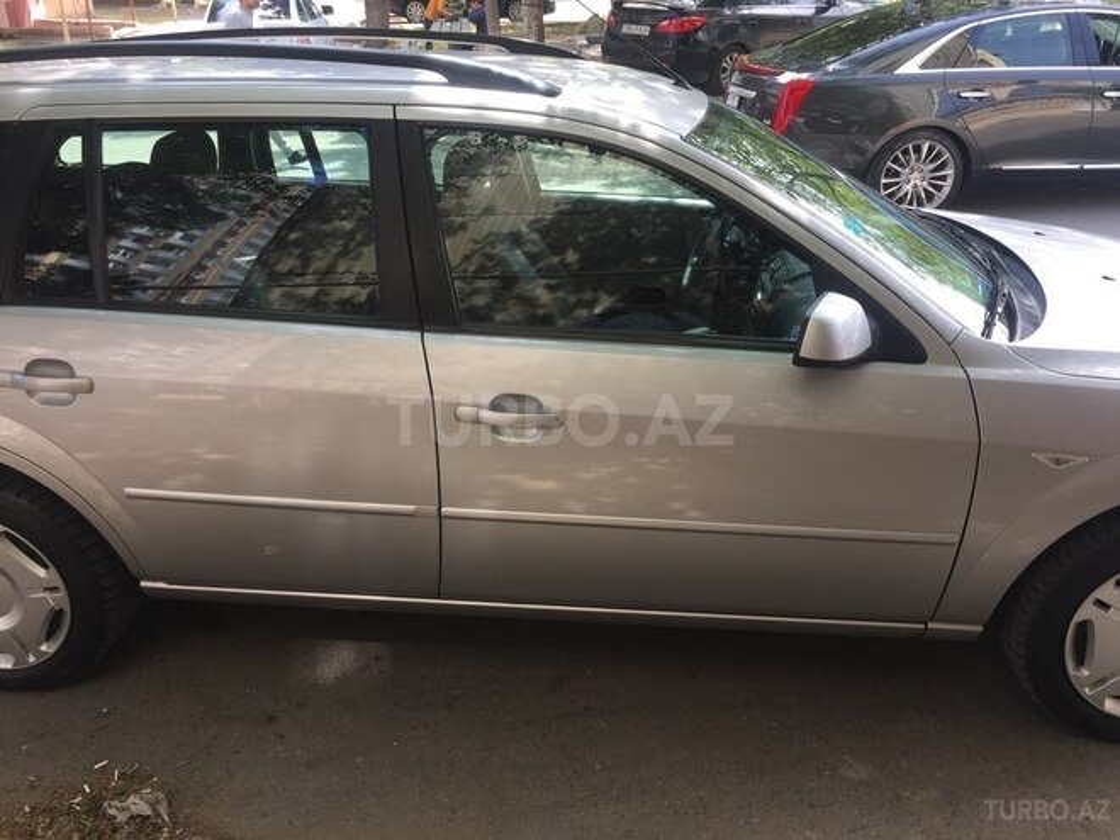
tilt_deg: -26.6
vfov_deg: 48.2
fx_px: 938
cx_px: 560
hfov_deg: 61.7
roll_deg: -1.8
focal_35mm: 29
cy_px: 420
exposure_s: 1/229
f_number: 2.2
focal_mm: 4.15
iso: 32
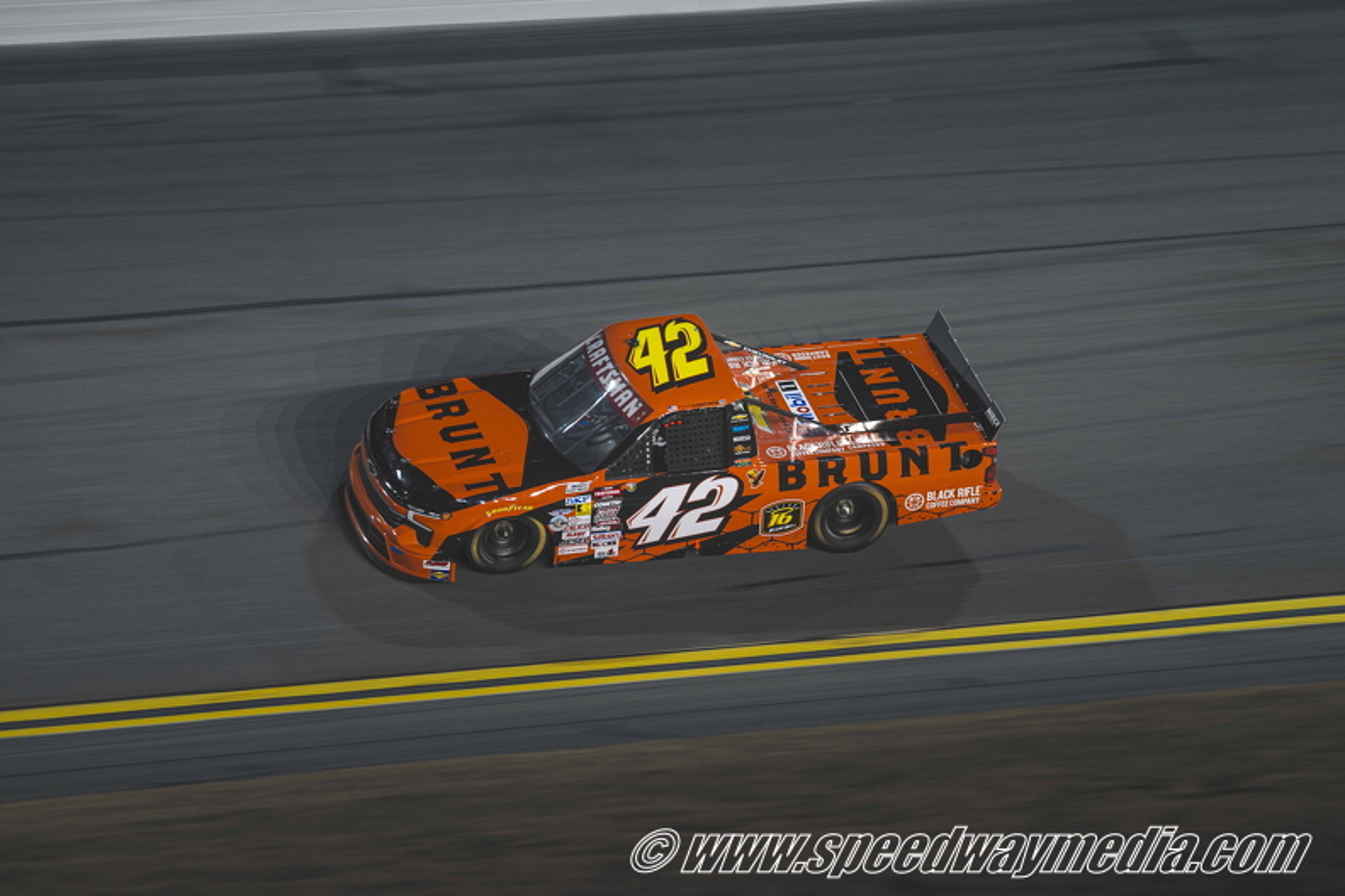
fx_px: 4558
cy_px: 448
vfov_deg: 11.2
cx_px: 672
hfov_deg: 16.8
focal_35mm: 122
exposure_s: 1/80
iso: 320
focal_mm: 122
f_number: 2.8
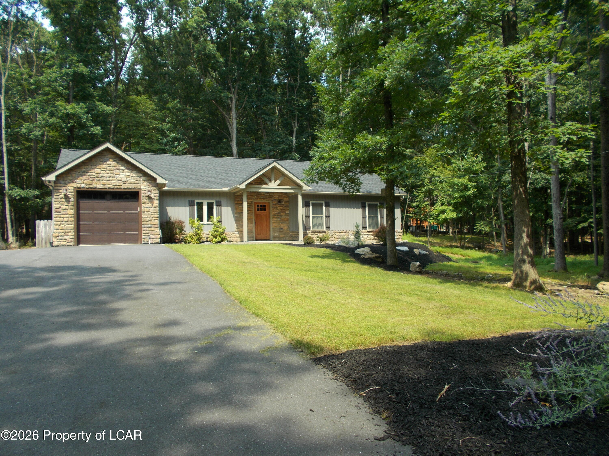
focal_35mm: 26
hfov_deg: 67.3
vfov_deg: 53.1
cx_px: 304
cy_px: 228
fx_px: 457
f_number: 3.2
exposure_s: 1/250
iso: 80
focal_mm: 4.6
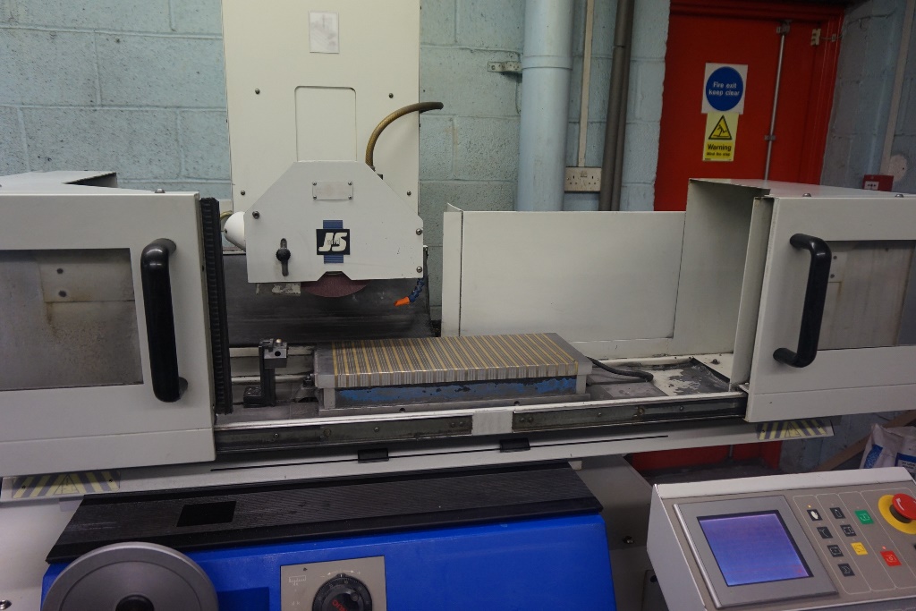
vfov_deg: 50.4
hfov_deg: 70.4
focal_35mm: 26
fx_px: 649
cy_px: 306
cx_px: 458
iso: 800
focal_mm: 17
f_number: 4
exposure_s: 1/160
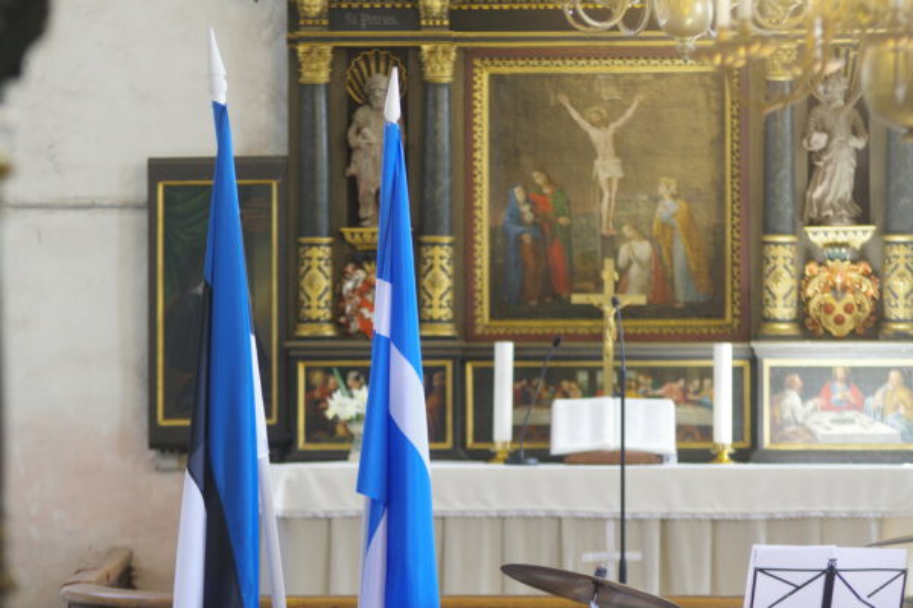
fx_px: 5478
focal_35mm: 216
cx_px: 456
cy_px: 304
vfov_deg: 6.4
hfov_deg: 9.5
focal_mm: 140
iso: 800
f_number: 2.8
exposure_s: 1/50
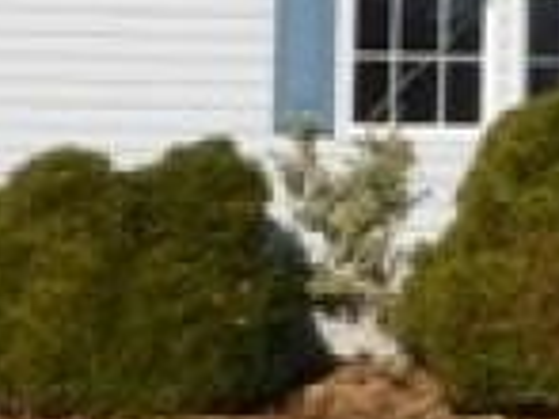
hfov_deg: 12.0
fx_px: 2582
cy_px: -194
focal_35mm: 160
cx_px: 700
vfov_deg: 9.0
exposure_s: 1/800
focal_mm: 4
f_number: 6
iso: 125
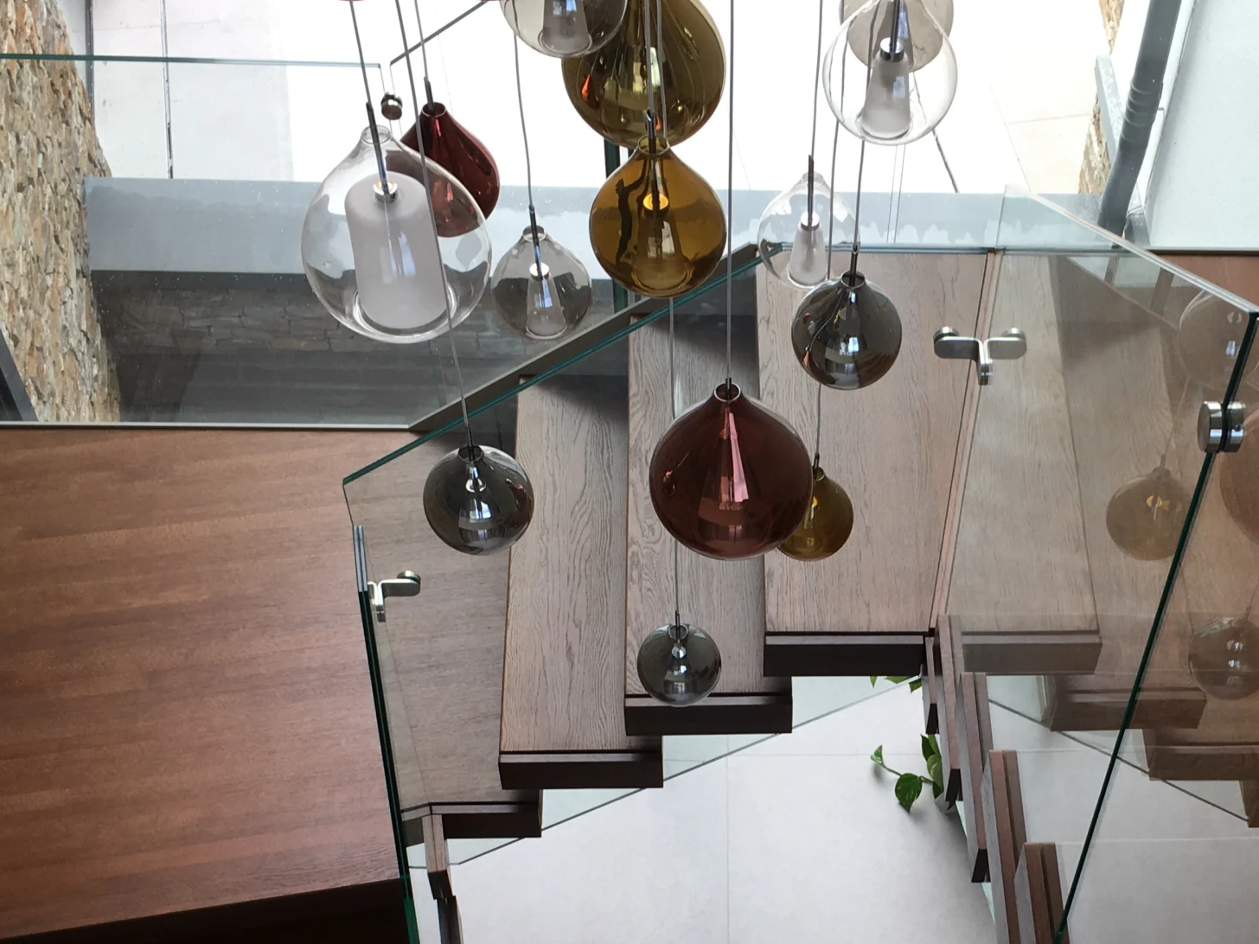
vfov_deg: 27.9
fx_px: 1855
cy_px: 769
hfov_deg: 37.1
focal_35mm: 51
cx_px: 849
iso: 25
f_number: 2.2
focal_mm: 4.15
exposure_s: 1/103
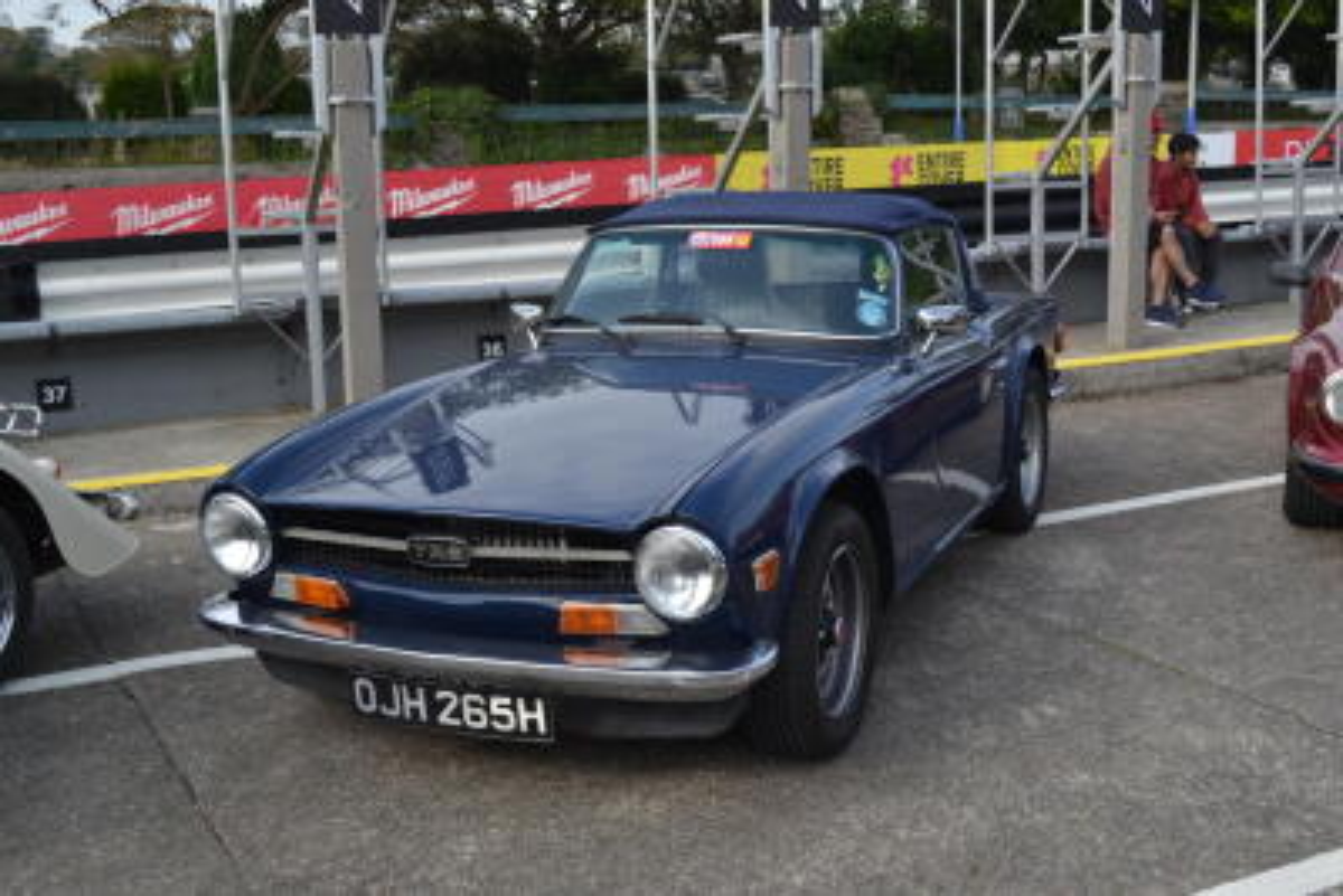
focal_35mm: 42
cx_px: 672
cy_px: 448
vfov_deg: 31.9
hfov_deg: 46.4
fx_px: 1567
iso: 100
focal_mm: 28
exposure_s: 1/160
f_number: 6.3
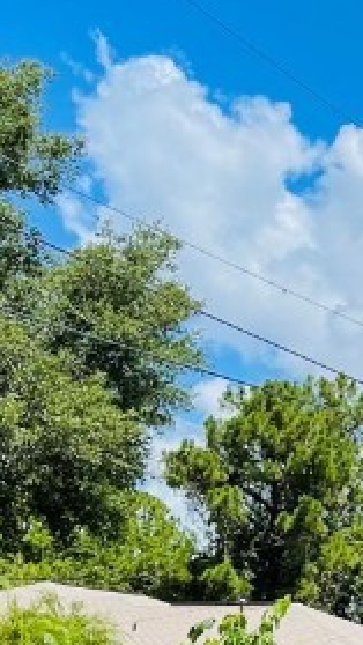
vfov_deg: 20.3
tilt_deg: +5.3
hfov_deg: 10.0
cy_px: 539
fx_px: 1779
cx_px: 904
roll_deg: -0.3
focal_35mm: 104
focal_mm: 5.1
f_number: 1.6
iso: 32
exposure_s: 1/4525
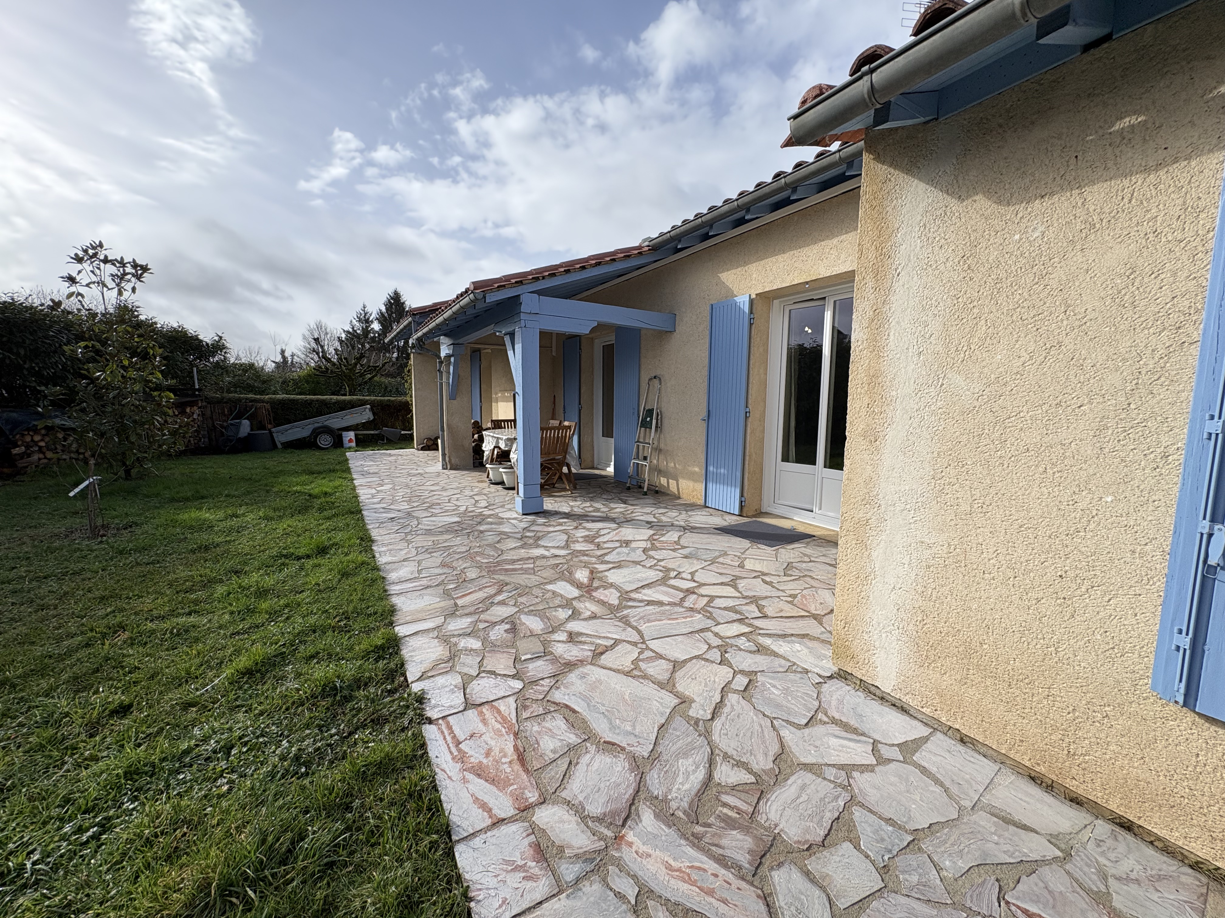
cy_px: 459
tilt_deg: -6.3
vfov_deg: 85.7
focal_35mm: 14
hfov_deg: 102.1
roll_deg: -0.2
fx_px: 495
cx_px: 612
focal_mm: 2.22
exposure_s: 1/1198
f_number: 2.2
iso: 50
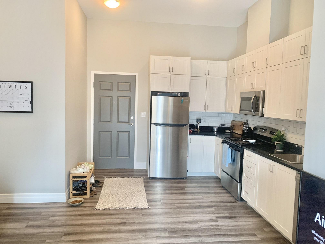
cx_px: 162
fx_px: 244
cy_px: 122
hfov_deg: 67.3
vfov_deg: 53.1
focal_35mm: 26
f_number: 1.8
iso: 160
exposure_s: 1/60
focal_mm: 4.25
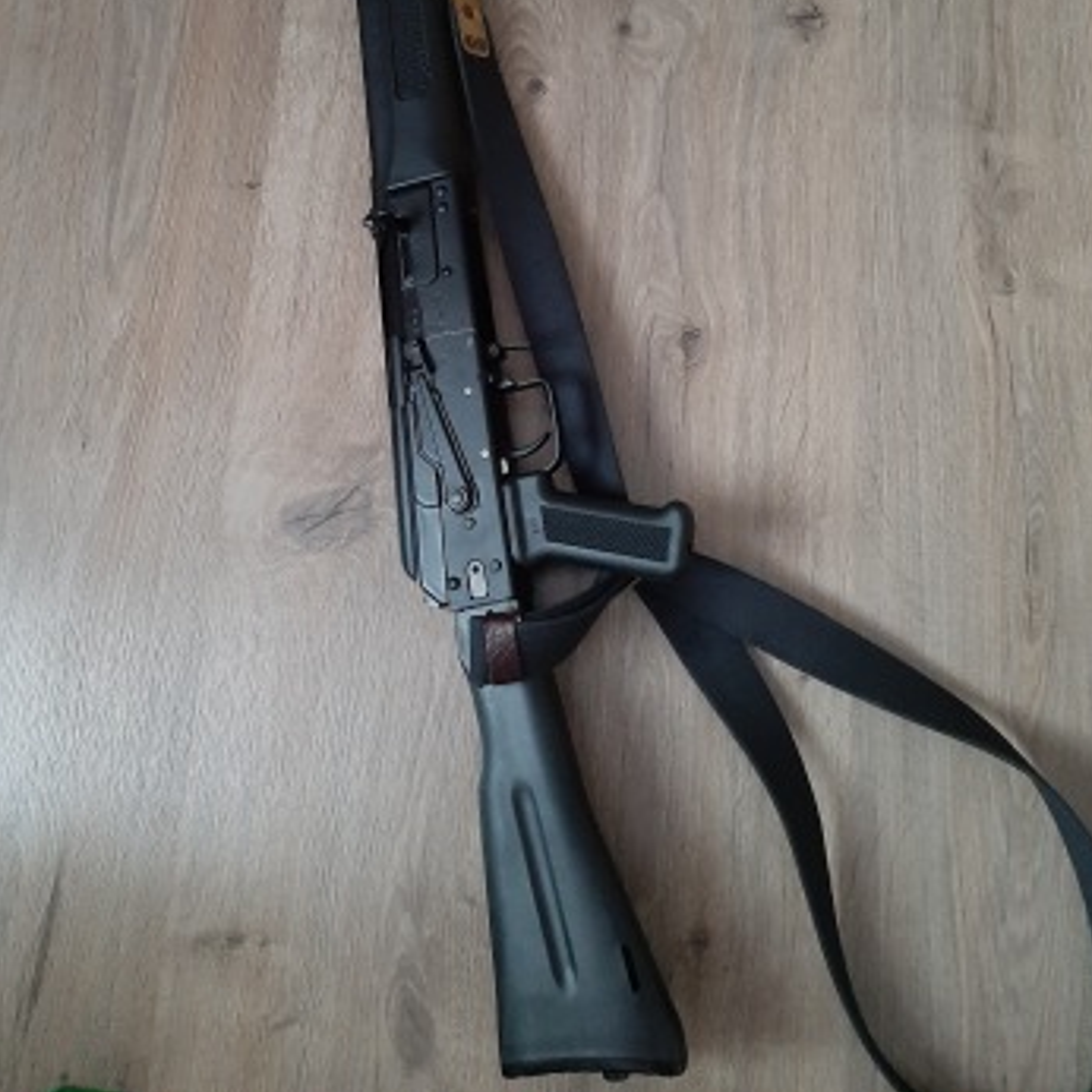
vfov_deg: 51.5
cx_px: 549
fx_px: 1106
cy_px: 361
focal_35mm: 31
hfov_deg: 52.5
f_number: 1.7
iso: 500
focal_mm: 3.93
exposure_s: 1/20
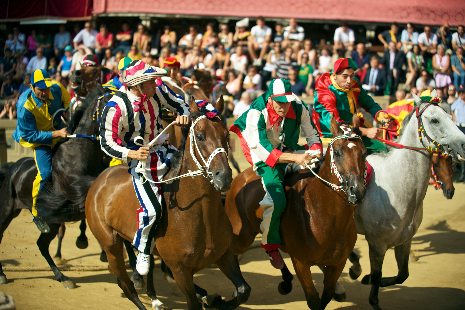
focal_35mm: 80
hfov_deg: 25.4
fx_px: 1033
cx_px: 232
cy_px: 155
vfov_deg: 17.0
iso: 200
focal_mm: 80
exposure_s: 1/2500
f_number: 2.8
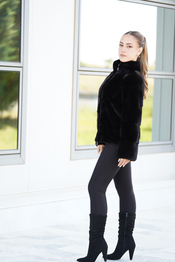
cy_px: 131
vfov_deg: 15.5
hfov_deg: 10.4
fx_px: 962
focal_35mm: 132
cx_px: 88
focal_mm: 132
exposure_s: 1/250
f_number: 2.8
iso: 200
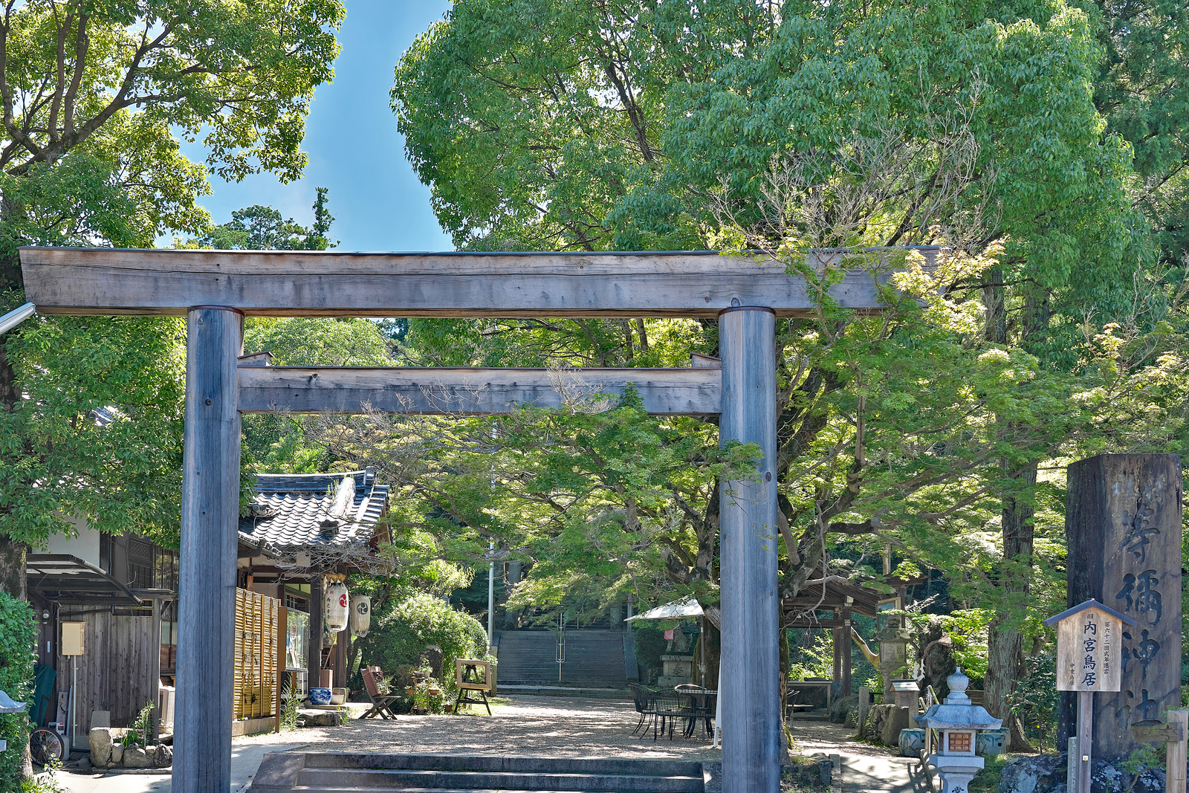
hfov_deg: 48.4
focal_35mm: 40
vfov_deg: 33.4
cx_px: 537
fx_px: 1321
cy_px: 411
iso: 100
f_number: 9
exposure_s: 1/30
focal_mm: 32
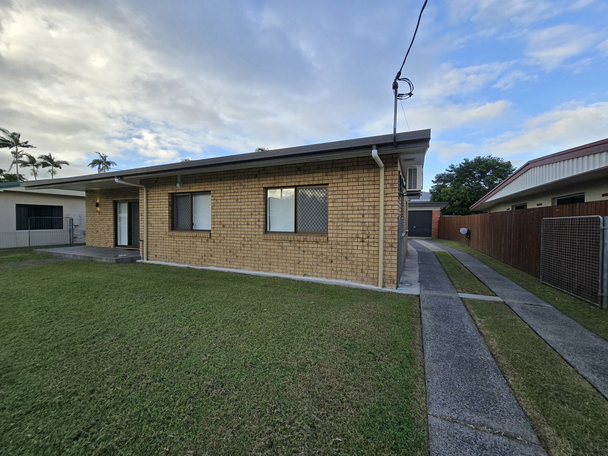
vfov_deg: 89.9
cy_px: 228
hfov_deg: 106.2
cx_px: 304
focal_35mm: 13
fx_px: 228
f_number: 2.2
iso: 50
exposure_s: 1/850
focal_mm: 2.2
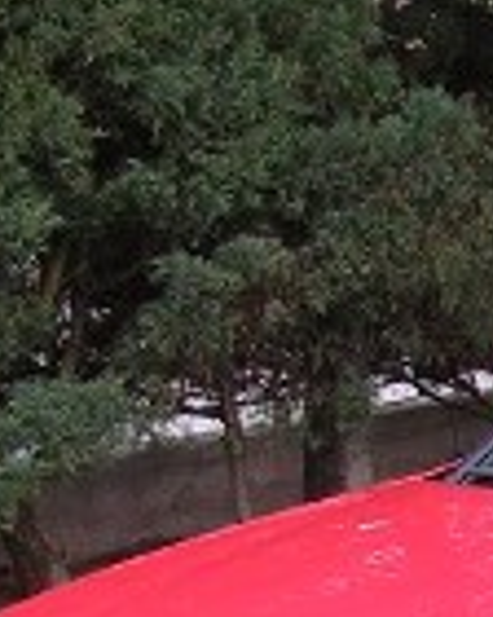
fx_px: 3082
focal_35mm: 169
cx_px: 1043
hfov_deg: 8.6
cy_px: 665
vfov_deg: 11.3
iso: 50
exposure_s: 1/79.4
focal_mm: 5.8
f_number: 2.8
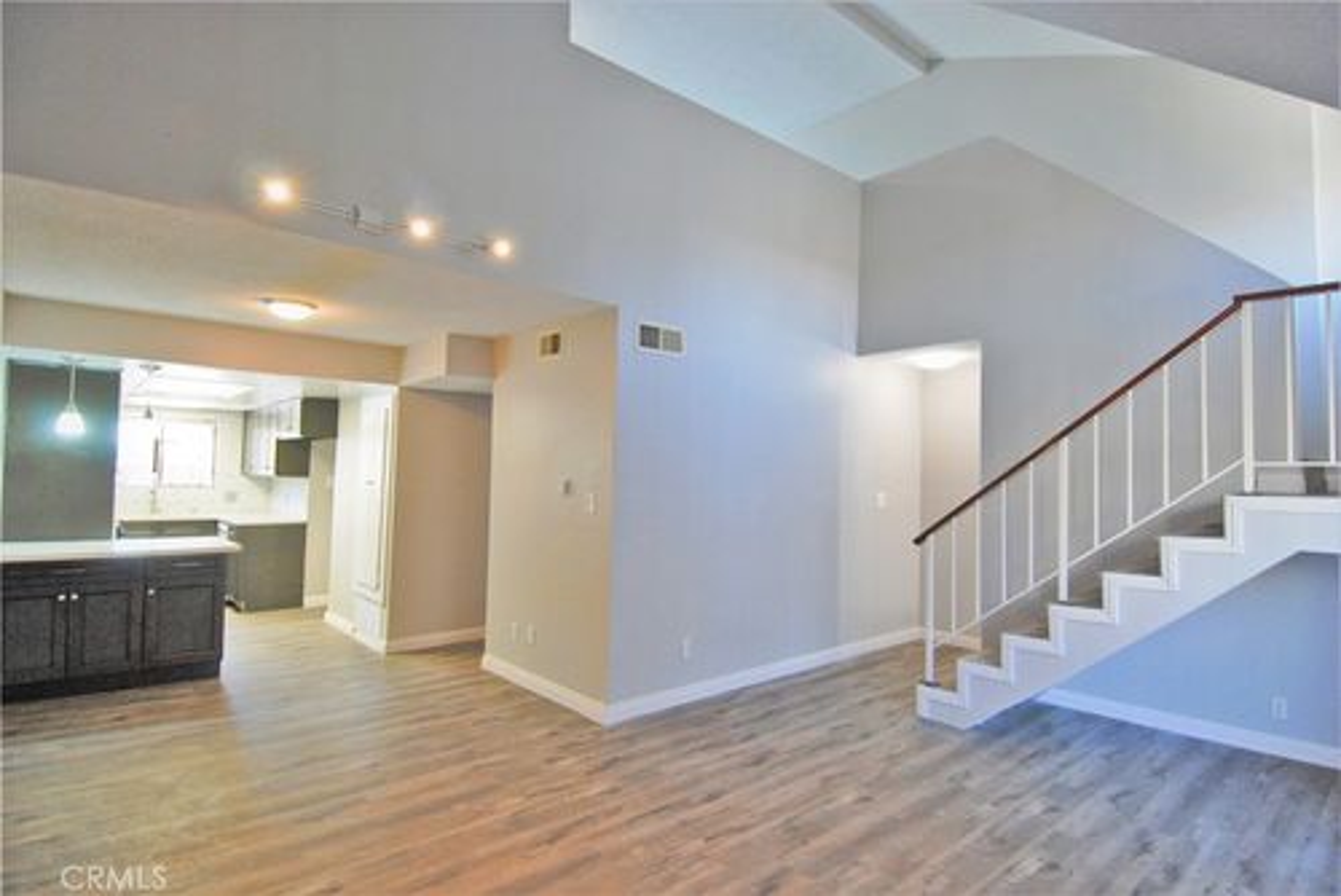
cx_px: 670
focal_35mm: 18
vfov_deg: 67.5
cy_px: 448
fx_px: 671
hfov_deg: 90.0
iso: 400
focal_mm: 12
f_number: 4
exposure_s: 1/80
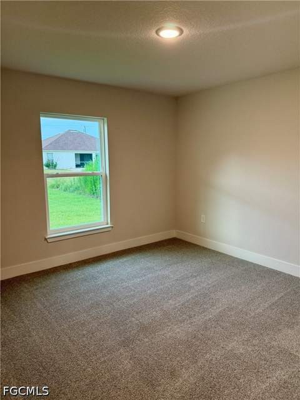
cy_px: 200
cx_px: 150
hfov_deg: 56.8
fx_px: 277
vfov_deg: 71.6
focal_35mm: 24
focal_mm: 6.76
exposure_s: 1/120
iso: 250
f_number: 1.78
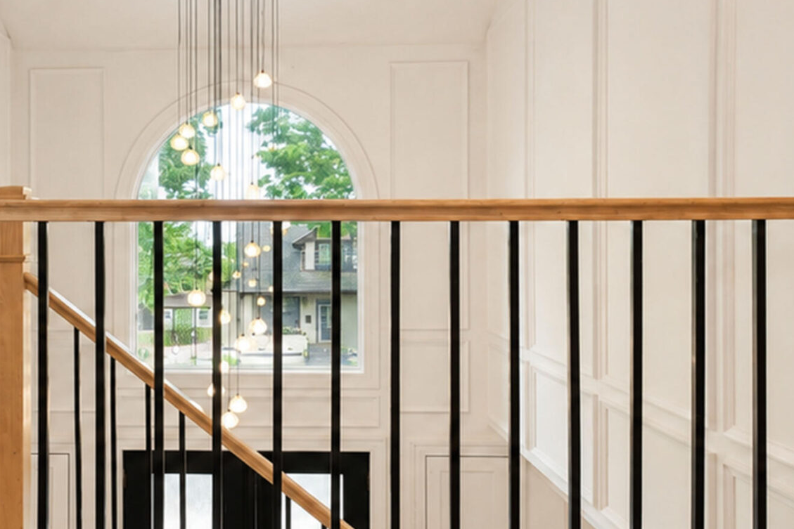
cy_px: 259
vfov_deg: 38.9
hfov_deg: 54.5
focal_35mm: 34
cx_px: 257
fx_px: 750
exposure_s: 1/80
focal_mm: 10
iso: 1000
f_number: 8
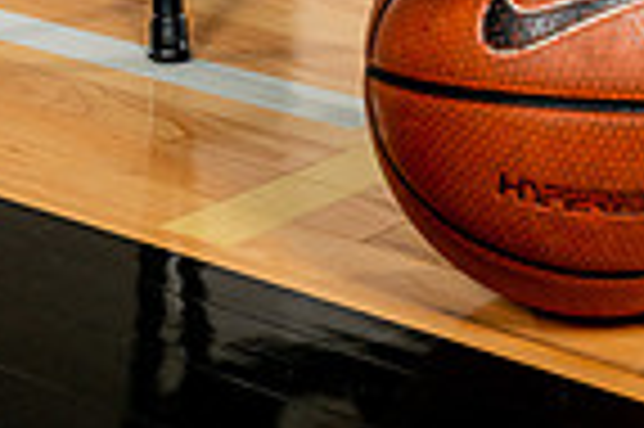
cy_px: -559
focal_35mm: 126
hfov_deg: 16.2
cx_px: 428
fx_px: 2251
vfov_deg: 9.7
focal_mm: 40
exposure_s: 1/500
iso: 250
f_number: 8
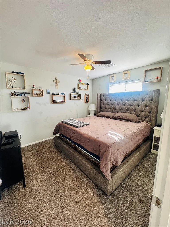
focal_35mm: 14
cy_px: 114
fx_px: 92
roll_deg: +1.6
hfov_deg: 85.7
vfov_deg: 102.1
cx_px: 85
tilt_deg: -9.3
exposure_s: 1/120
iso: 250
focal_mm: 2.22
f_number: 2.2
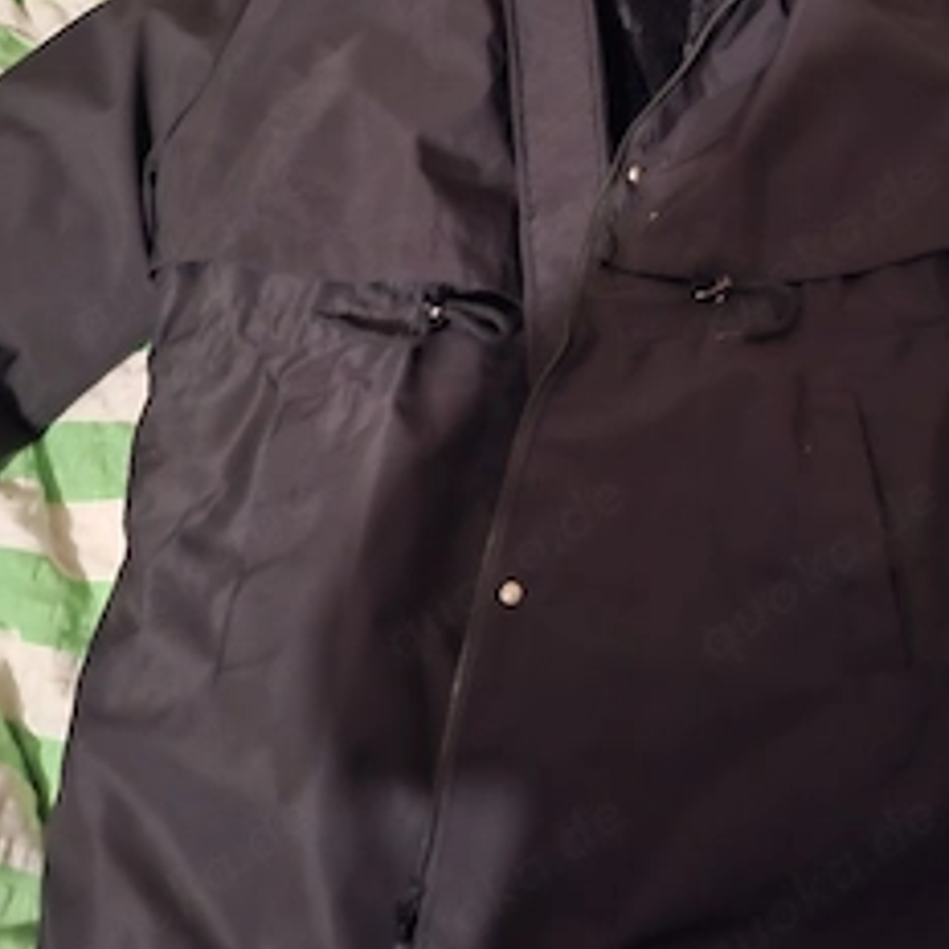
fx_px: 1086
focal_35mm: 35
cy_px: 295
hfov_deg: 46.8
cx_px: 593
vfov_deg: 46.3
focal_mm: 5.54
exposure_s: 1/11
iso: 1250
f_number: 1.8
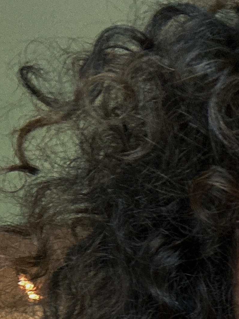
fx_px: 810
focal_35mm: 88
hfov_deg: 14.8
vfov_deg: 19.3
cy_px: 489
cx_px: 422
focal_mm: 2.69
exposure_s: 1/66
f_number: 1.9
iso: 80
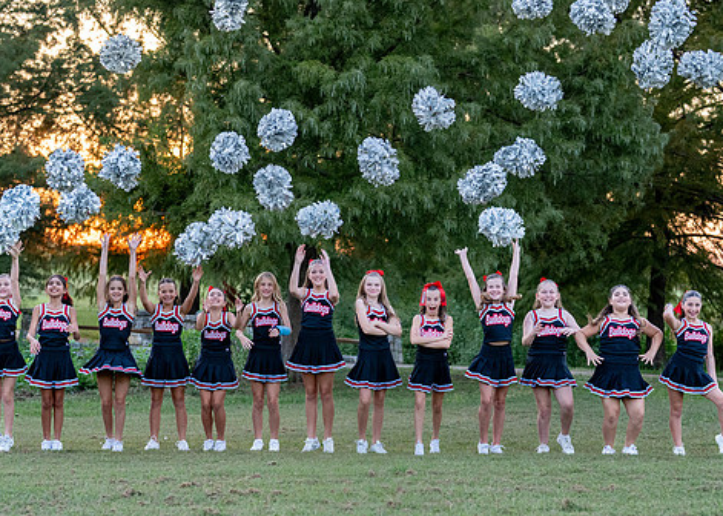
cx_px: 361
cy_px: 366
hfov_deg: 25.4
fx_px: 1601
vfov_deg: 18.2
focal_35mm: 78
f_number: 2.2
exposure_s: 1/1000
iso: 1600
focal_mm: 50
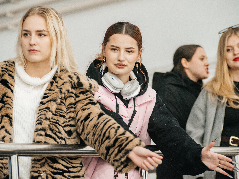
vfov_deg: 11.8
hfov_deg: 15.6
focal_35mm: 126
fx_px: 870
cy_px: 89
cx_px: 115
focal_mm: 116
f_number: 4
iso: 4000
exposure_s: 1/160
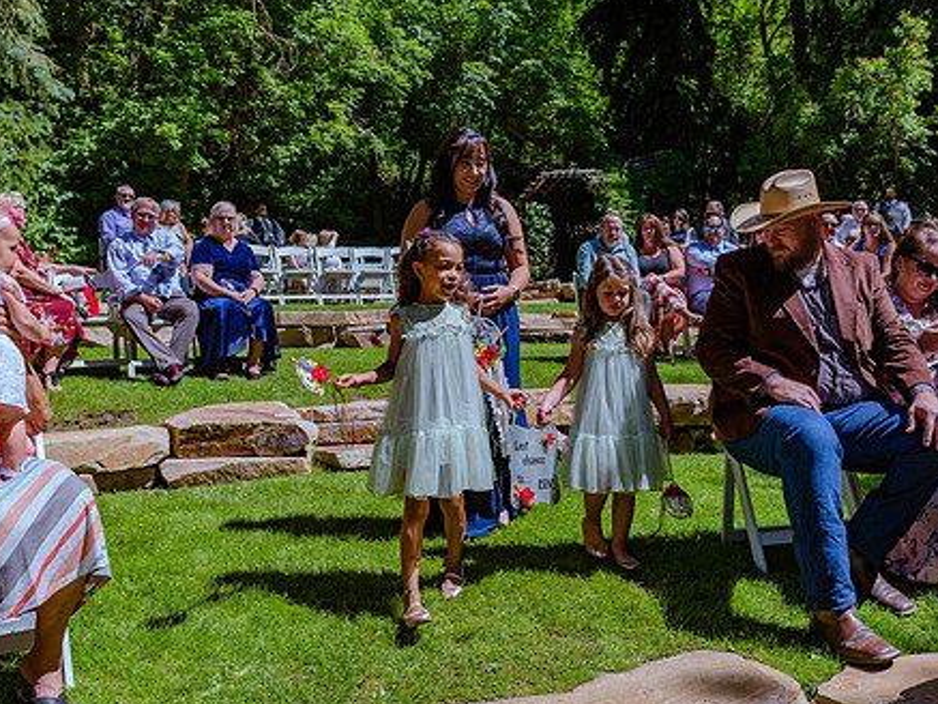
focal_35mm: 35
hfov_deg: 52.5
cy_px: 334
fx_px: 949
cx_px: 510
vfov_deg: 40.7
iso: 160
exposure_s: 1/500
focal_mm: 27
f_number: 6.3
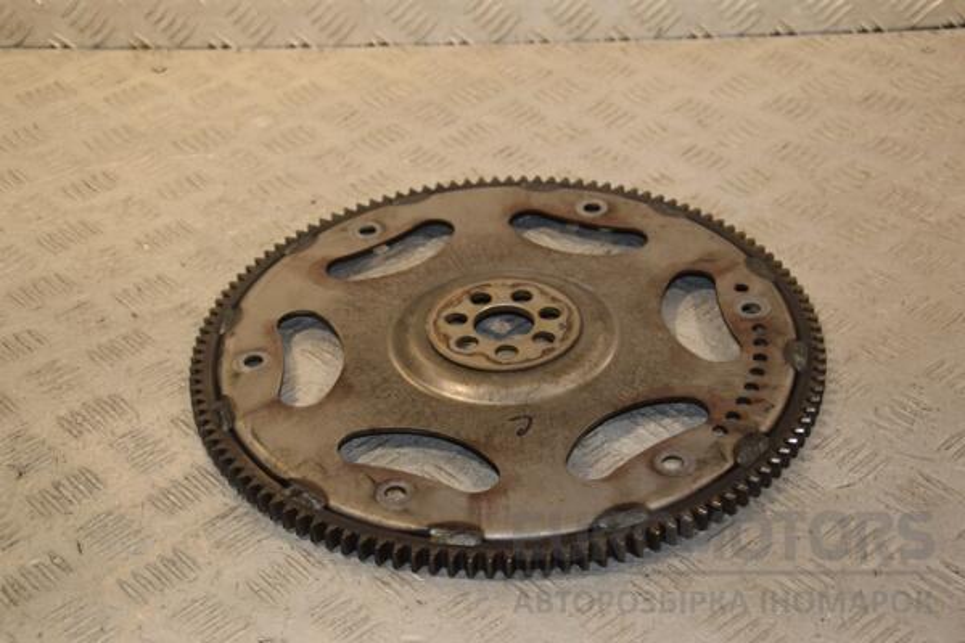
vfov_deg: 21.6
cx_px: 482
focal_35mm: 63
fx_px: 1689
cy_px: 322
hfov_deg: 31.9
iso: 800
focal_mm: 42
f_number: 6.3
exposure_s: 1/200
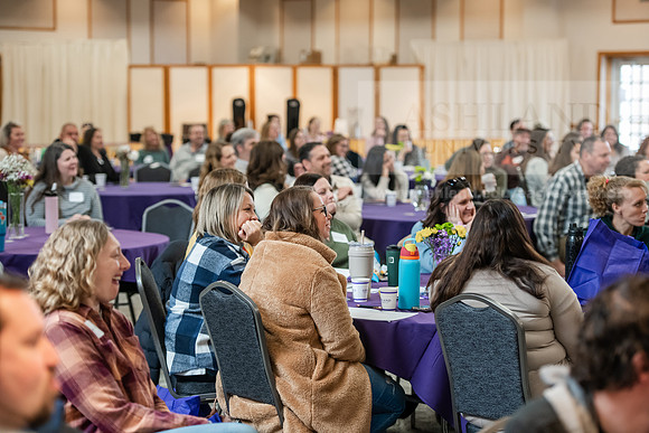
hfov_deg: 22.1
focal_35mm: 92
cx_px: 324
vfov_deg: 14.9
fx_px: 1659
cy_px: 216
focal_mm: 92
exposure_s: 1/160
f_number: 3.2
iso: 2000
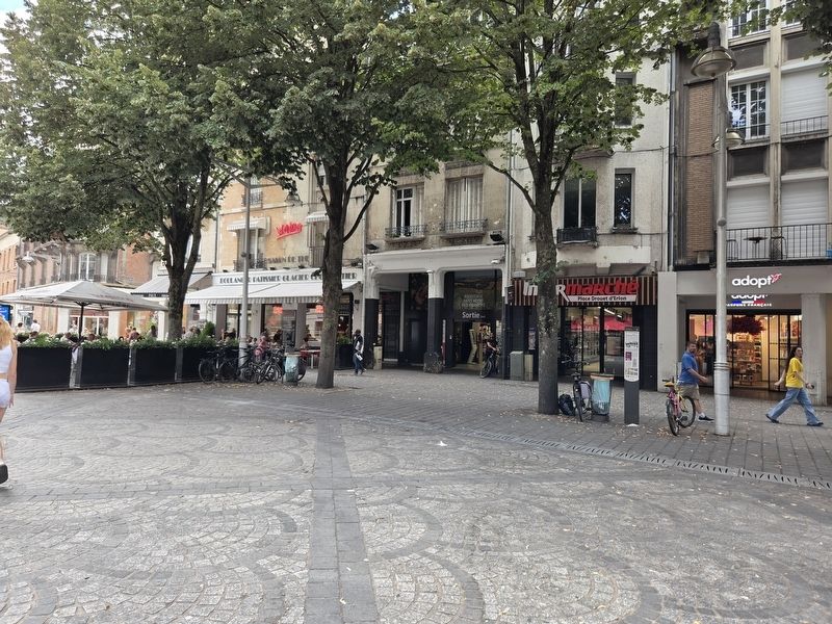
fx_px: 553
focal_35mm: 23
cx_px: 416
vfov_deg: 58.9
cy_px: 312
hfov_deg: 73.9
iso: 32
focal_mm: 5.4
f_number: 1.8
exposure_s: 1/180
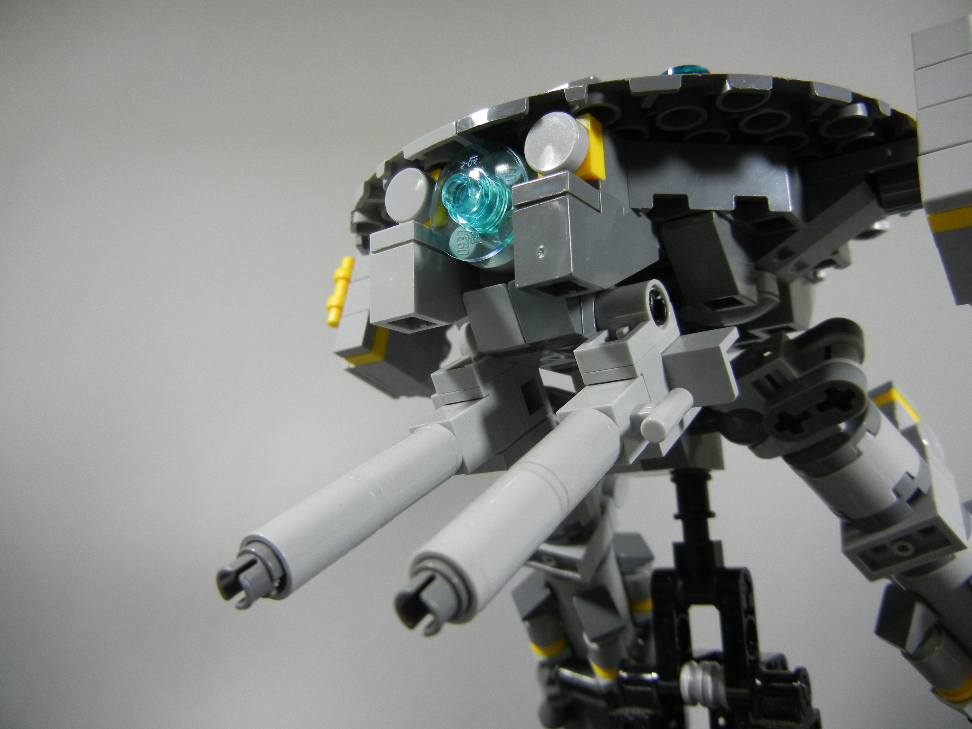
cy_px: 364
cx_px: 486
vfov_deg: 46.8
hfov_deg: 60.0
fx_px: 842
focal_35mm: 30
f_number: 3.5
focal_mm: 5.4
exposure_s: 1/61.8
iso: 400
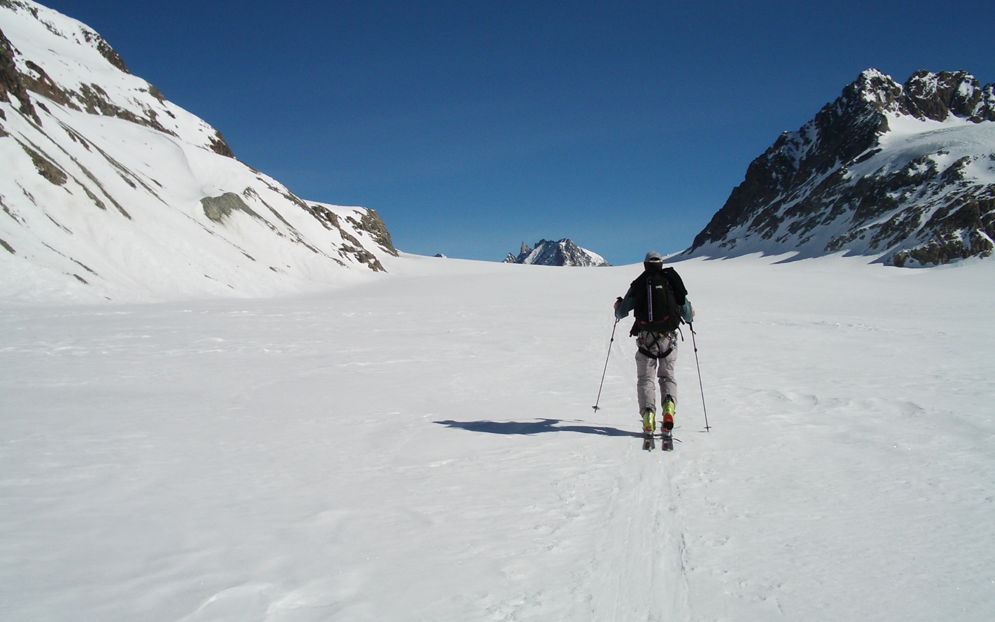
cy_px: 285
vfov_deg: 33.6
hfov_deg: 51.5
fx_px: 1031
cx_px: 487
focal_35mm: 38
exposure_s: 1/2000
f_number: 4.3
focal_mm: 5.8
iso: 80
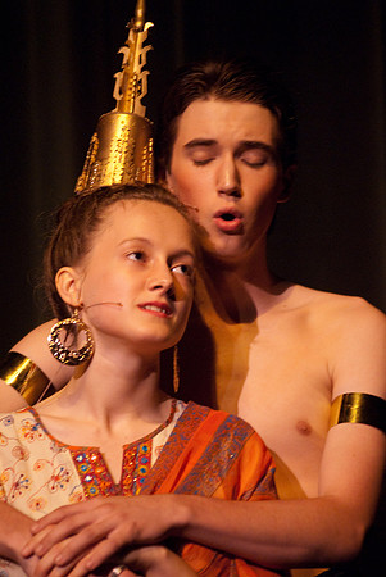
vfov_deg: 6.9
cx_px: 193
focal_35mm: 300
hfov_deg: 4.6
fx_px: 4814
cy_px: 288
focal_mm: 200
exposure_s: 1/50
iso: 1000
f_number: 2.8
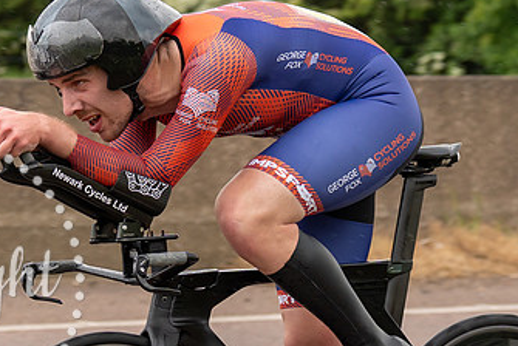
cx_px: 109
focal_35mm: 292
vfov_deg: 4.7
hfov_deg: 7.0
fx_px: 4205
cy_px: 116
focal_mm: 70
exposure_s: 1/1000
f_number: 3.5
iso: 400
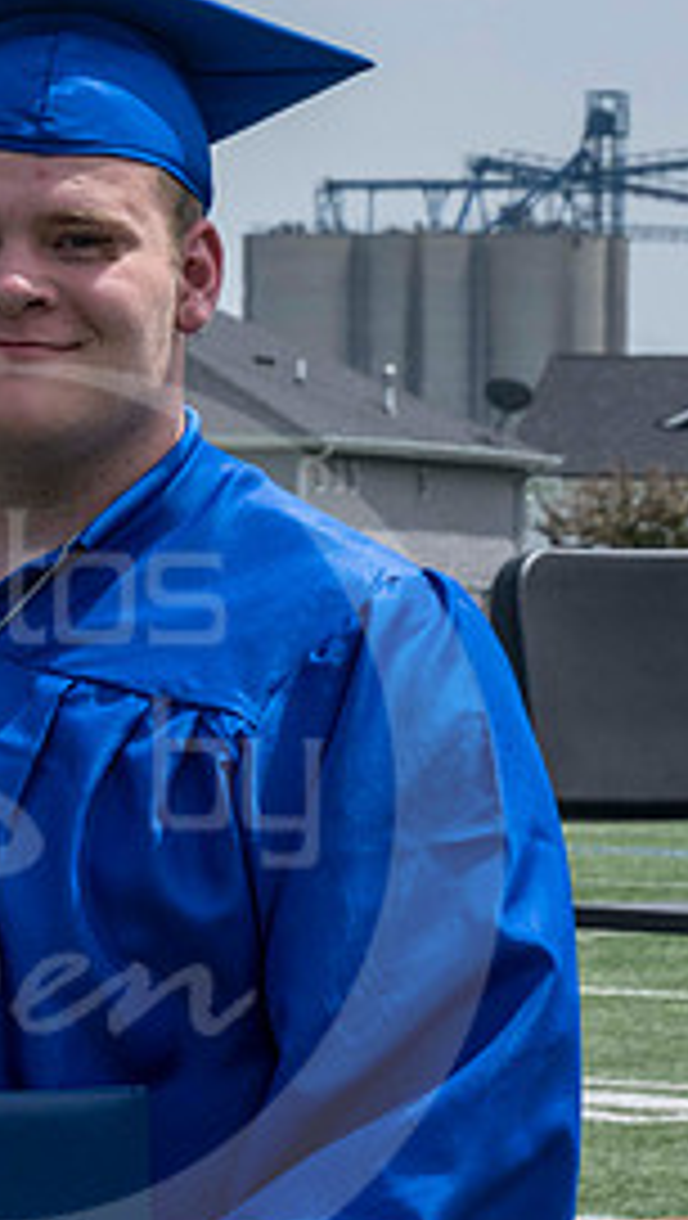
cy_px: 418
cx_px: -754
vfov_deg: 7.5
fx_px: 9282
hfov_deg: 4.2
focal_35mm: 287
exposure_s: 1/250
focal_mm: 70
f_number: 13
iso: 200
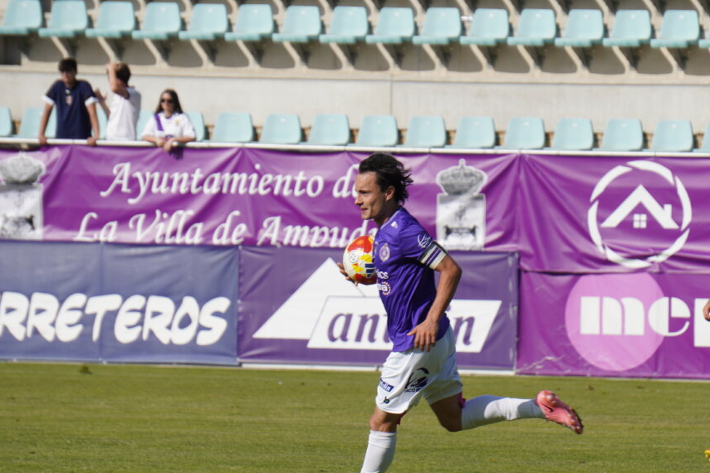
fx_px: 8455
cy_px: 347
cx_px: 470
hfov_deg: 4.8
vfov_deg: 3.2
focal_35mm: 429
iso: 100
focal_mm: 191
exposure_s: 1/400
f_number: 7.1
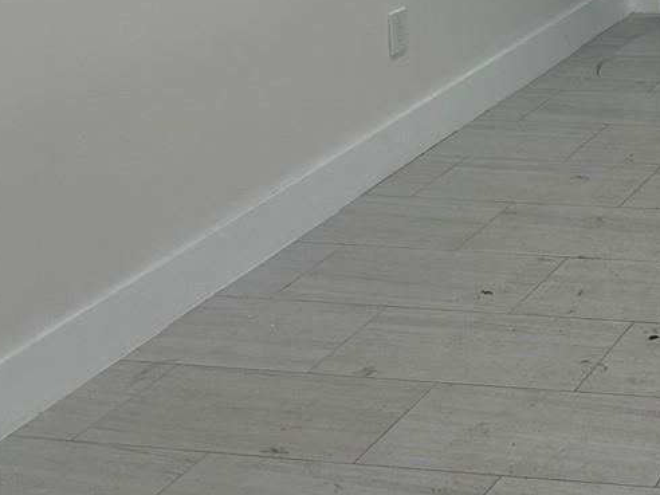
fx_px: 1487
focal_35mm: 78
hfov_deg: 20.9
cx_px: 1010
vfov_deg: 17.0
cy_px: -255
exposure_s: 1/120
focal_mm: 6.86
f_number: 1.78
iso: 80
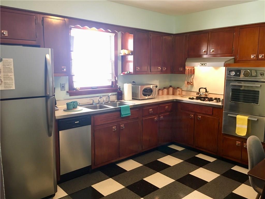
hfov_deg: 61.7
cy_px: 100
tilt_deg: -8.5
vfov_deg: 48.2
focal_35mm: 29
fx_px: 222
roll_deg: -0.5
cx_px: 132
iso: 125
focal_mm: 4.15
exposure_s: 1/30
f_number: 2.2
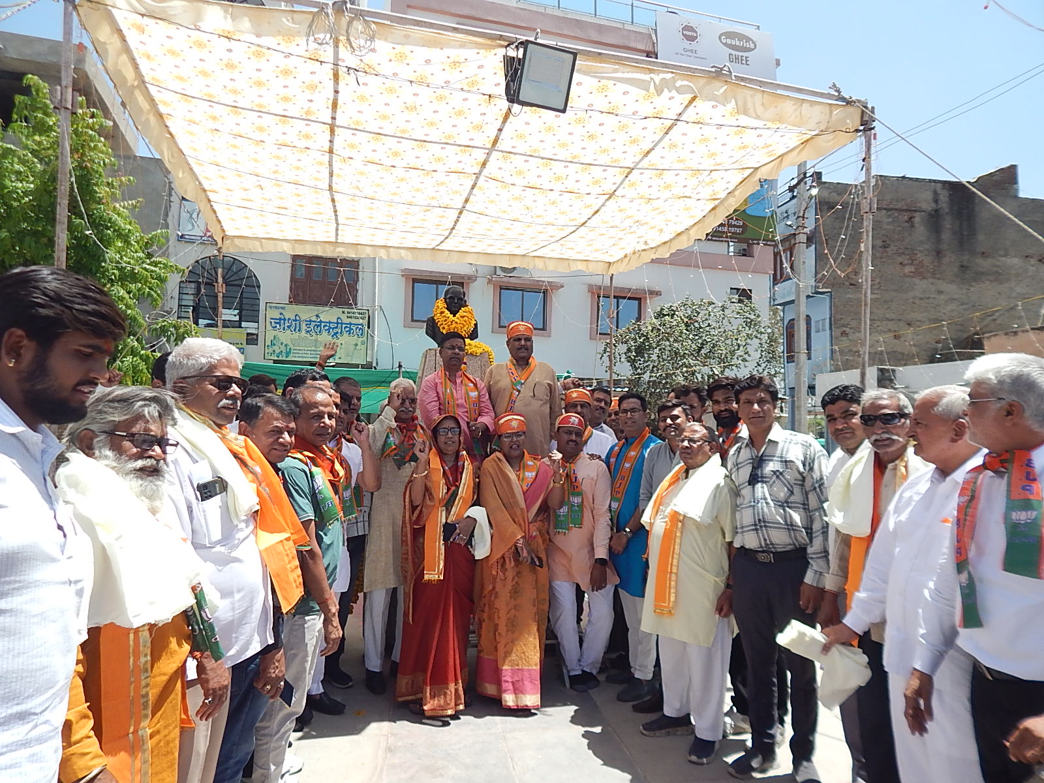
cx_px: 522
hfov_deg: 73.9
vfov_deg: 58.9
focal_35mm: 23
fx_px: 694
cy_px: 392
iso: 125
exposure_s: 1/400
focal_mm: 4
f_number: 6
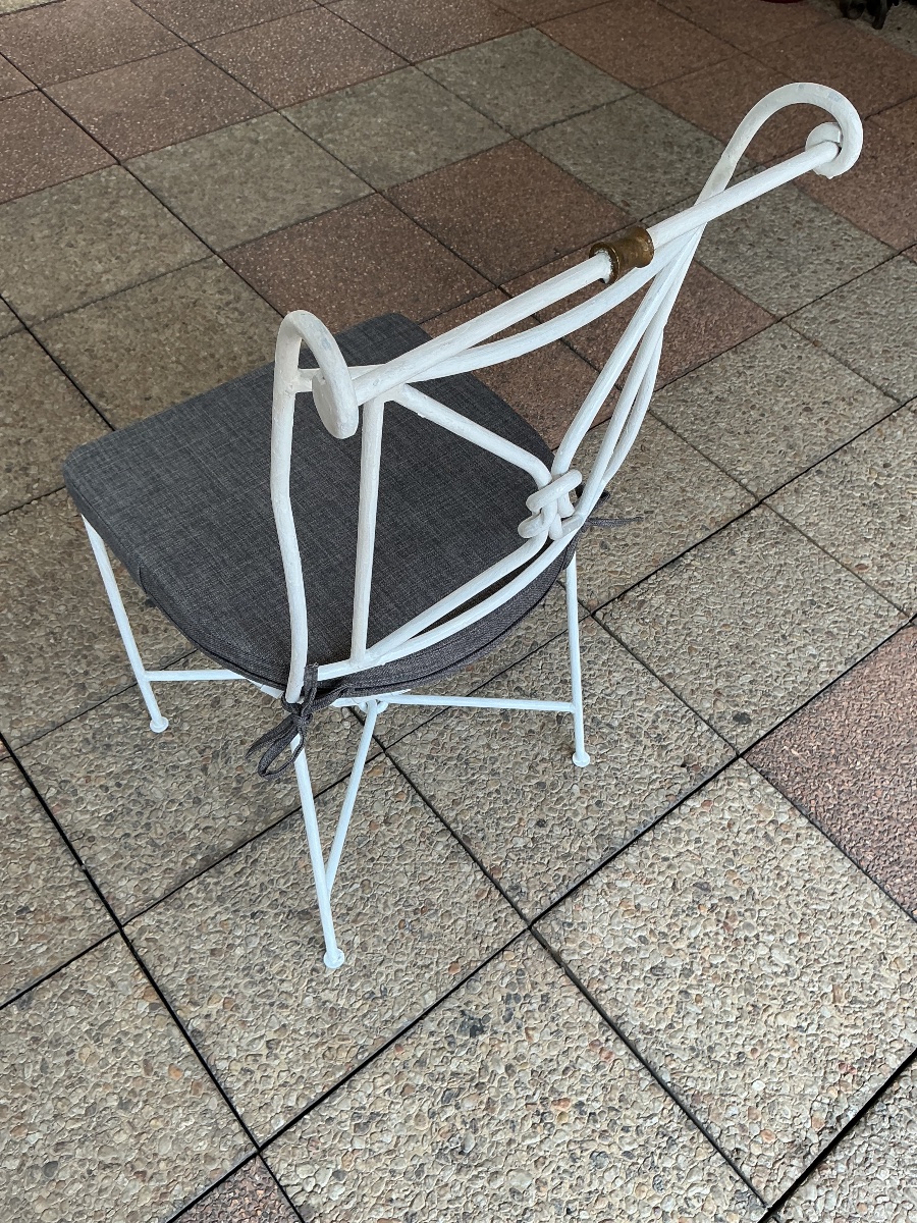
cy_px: 612
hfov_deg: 48.2
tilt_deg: -53.7
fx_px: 1024
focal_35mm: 29
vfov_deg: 61.7
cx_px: 458
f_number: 1.8
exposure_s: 1/100
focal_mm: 3
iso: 20
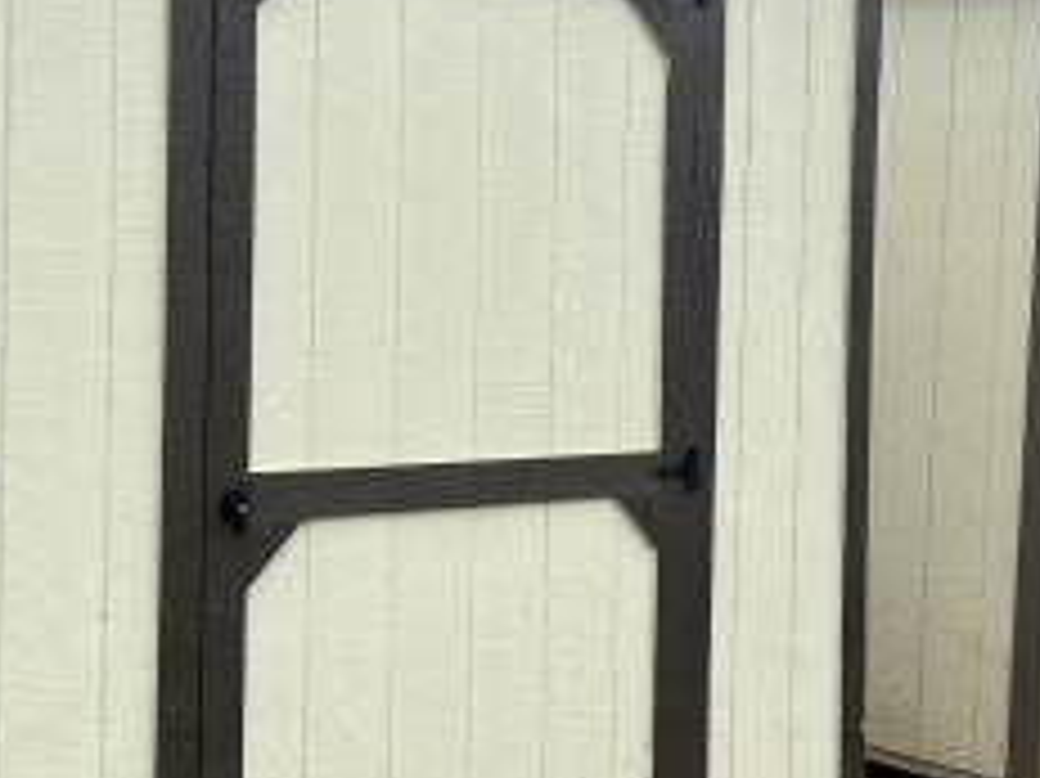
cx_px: 513
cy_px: 310
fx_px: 2162
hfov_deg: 27.0
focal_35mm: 72
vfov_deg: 20.4
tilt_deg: +1.4
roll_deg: -2.5
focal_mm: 5.7
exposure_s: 1/1209
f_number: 1.5
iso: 50
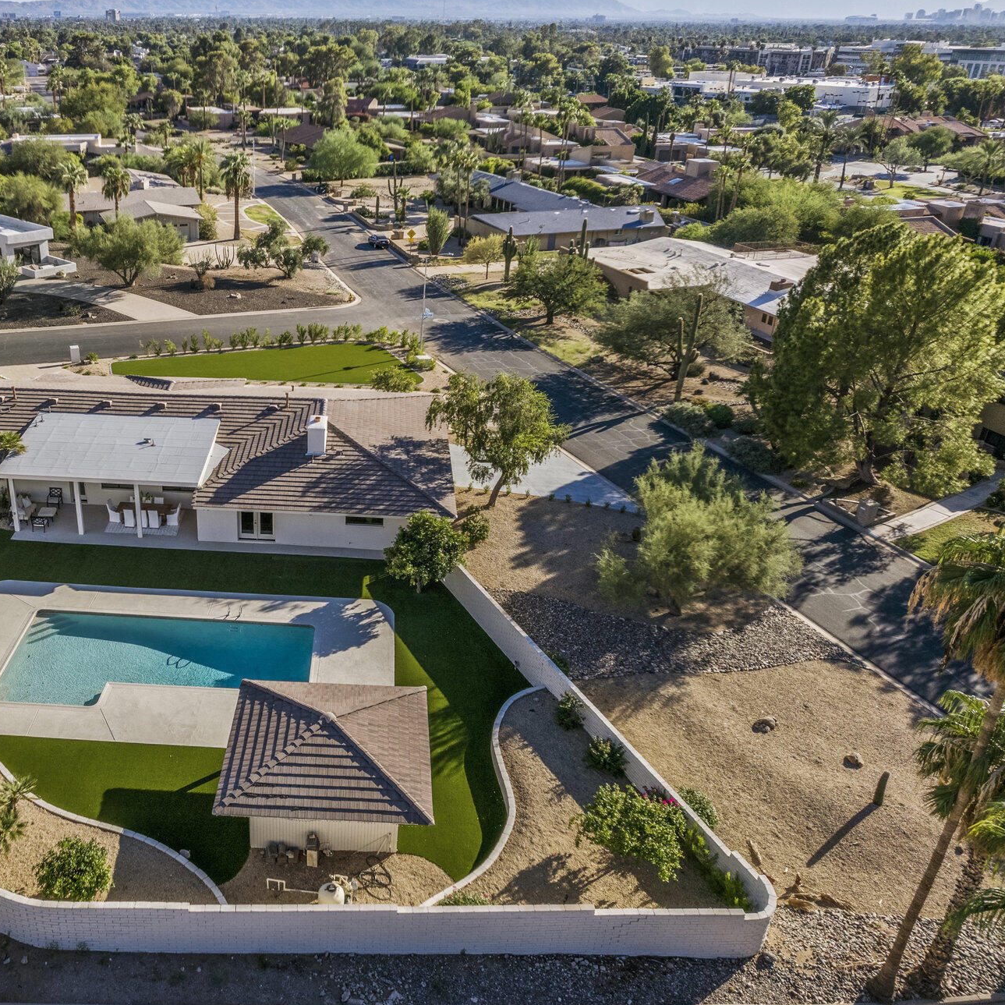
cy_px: 496
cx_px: 282
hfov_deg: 53.7
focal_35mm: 29
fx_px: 953
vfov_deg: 55.6
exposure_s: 1/160
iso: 100
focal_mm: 8.38
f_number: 2.8
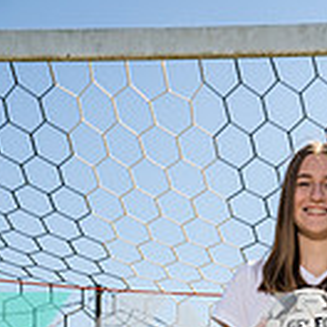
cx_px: 292
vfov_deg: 14.7
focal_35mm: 107
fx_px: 1144
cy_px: 545
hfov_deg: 16.1
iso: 100
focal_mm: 37
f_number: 5.6
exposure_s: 1/250
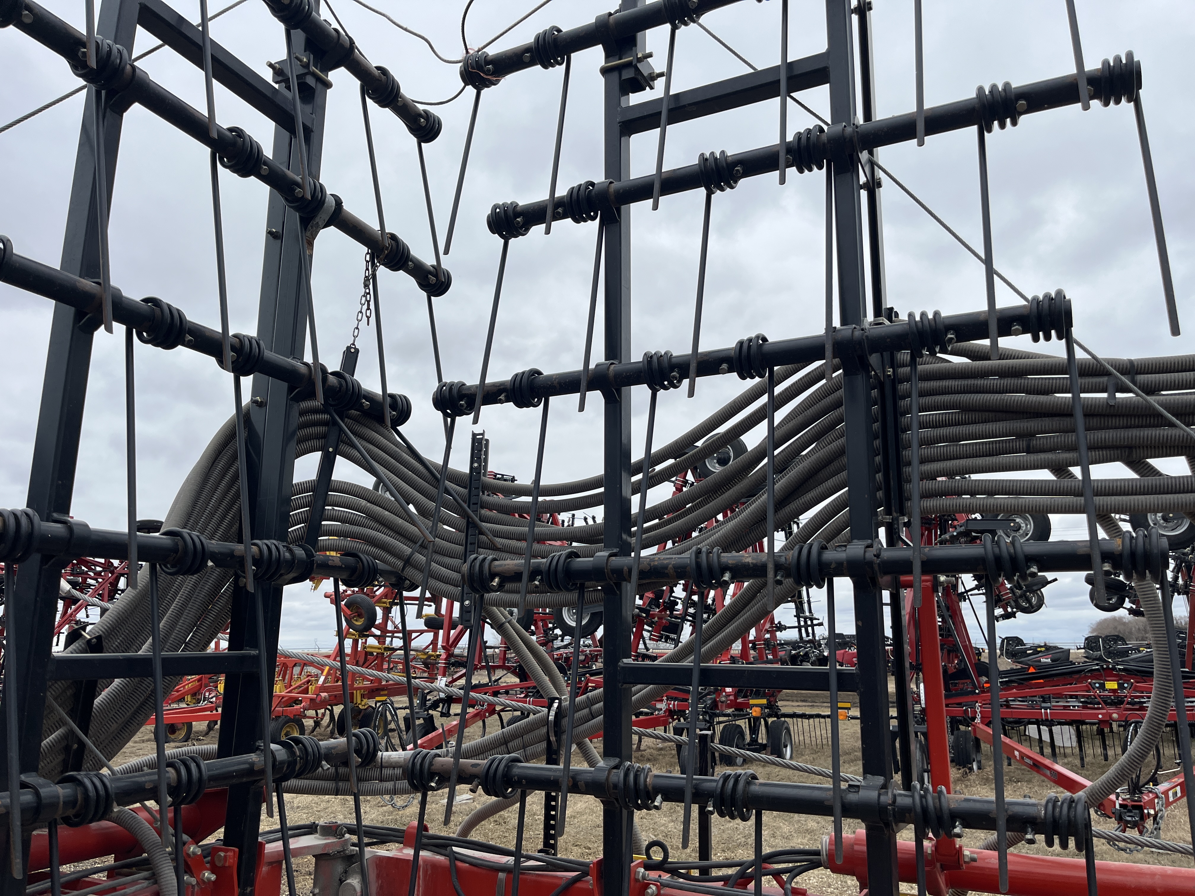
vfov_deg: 53.1
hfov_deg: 67.3
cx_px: 598
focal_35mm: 26
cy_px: 448
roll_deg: +0.6
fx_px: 898
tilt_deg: +13.7
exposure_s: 1/2101
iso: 50
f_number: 1.6
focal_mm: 5.1
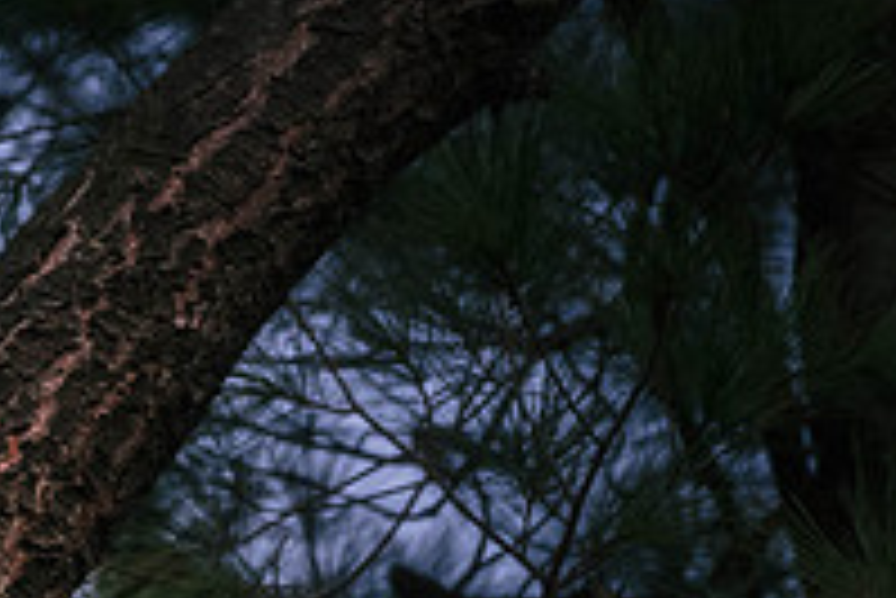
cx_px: 108
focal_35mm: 2181
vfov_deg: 0.6
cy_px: 602
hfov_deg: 0.9
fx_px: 54320
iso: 3200
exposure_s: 1/60
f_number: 5.6
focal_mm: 500
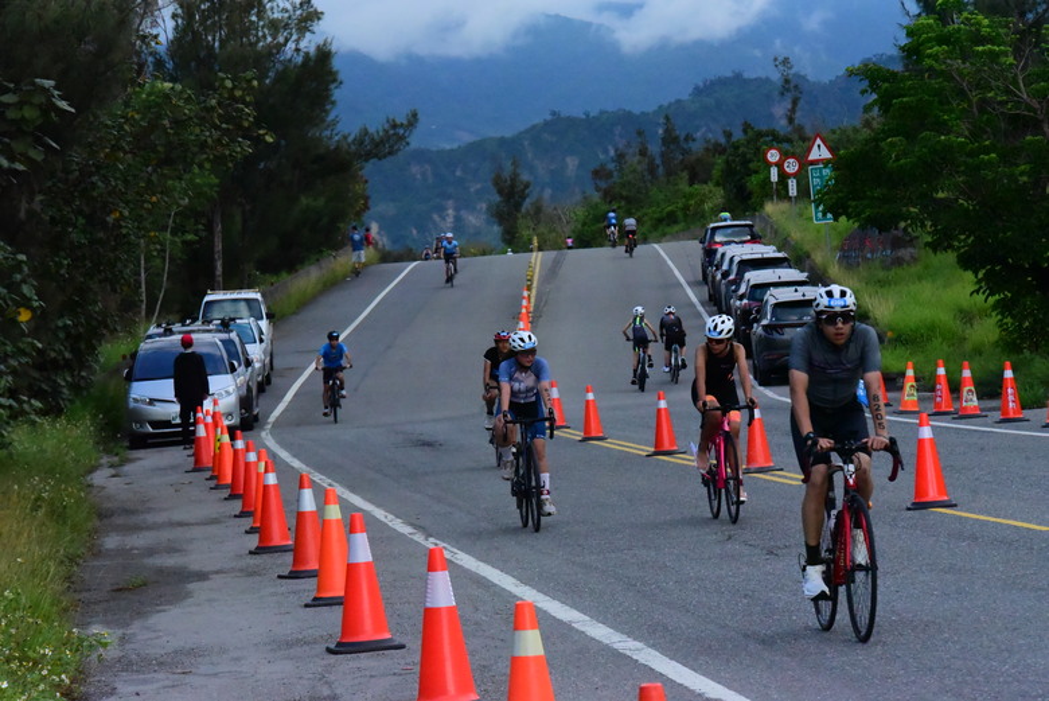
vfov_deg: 8.9
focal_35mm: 155
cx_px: 524
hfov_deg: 13.2
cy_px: 350
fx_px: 4519
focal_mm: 155
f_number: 16
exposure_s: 1/4000
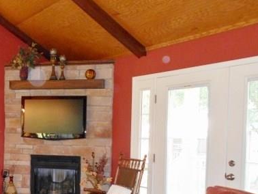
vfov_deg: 32.4
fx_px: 328
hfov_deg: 40.7
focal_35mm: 44
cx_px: 42
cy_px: 142
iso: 500
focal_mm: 4.6
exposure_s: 1/25
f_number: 3.2
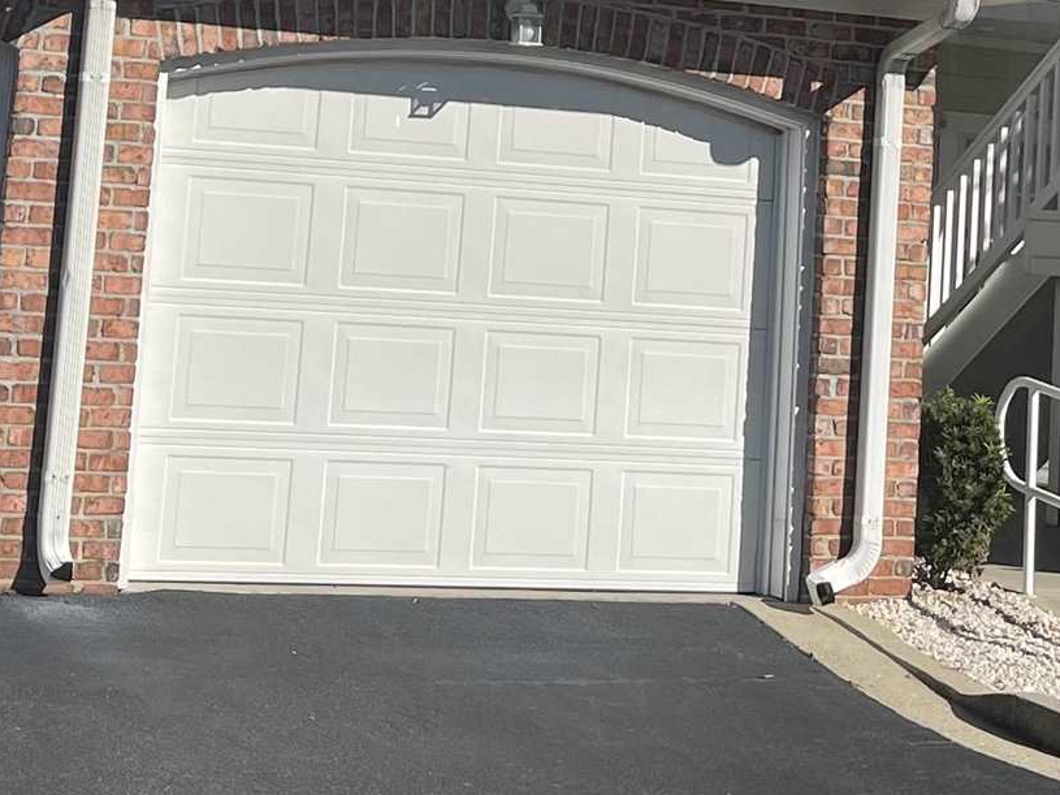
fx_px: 3000
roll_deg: -4.6
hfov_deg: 20.0
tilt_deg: +8.4
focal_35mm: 98
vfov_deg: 14.5
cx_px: 600
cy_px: -230
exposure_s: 1/6993
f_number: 1.6
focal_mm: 5.1
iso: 32
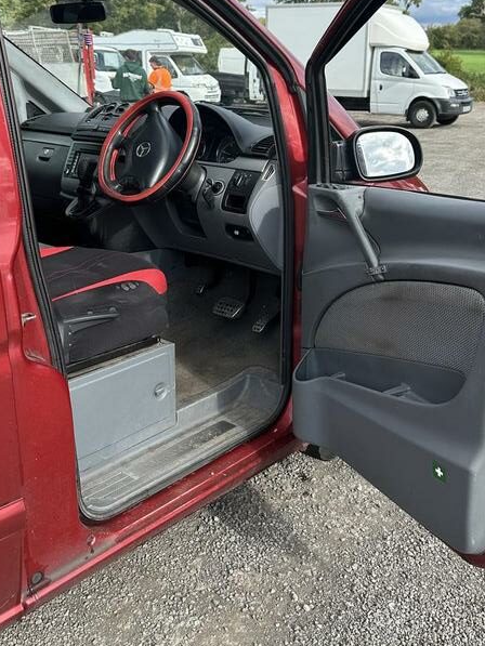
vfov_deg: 50.7
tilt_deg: -12.9
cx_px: 294
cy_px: 235
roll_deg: +0.1
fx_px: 672
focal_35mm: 36
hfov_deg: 39.5
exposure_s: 1/1664
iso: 80
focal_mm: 6.86
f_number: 1.78
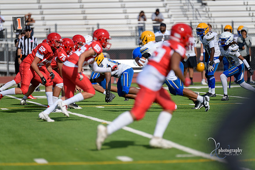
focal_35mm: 300
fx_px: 2125
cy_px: 85
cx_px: 128
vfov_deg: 4.6
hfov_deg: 6.9
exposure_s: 1/3200
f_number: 2.8
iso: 200
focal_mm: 300
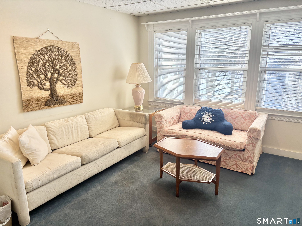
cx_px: 151
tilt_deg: -13.6
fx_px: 227
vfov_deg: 53.1
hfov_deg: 67.3
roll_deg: +0.0
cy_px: 113
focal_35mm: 26
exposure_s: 1/120
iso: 40
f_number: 1.6
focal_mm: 5.96
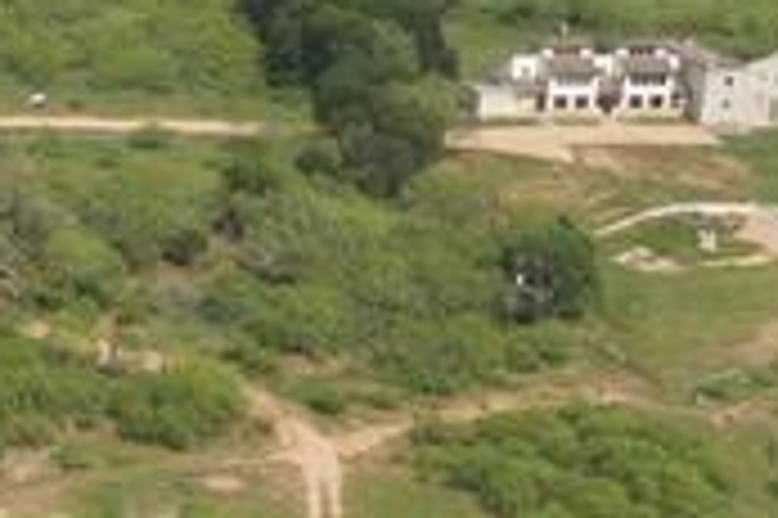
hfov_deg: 10.7
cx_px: -1030
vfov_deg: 8.2
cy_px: -146
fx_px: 3584
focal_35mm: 166
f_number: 5
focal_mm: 10.26
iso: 100
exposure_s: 1/200
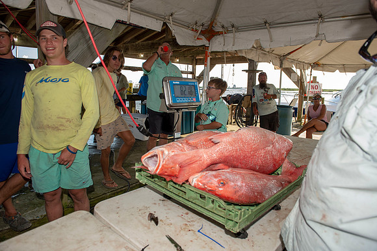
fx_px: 251
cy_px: 126
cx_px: 188
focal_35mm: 24
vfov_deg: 53.1
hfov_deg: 73.8
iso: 64
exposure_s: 1/125
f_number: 5
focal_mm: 24
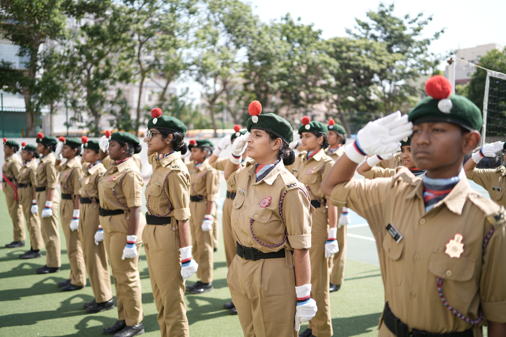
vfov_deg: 37.9
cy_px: 168
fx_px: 492
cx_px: 253
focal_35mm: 35
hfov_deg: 54.4
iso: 160
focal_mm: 35
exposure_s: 1/1600
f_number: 2
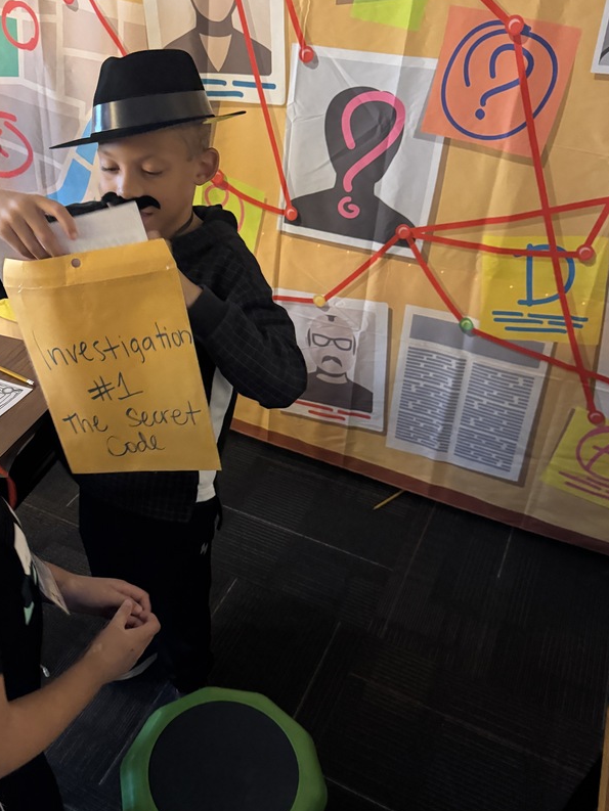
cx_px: 231
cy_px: 400
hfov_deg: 45.1
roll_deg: -0.6
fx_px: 727
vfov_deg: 58.3
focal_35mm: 31
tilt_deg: -35.2
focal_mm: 6.76
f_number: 1.78
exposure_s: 1/30
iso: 1250
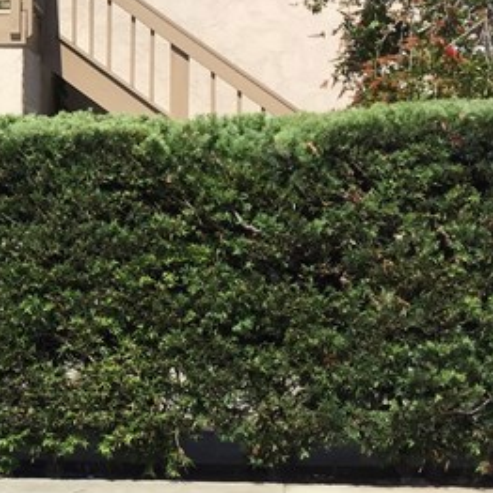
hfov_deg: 15.8
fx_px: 1611
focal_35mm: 100
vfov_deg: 17.4
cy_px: 171
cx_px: -280
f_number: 2.2
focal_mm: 4.15
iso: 32
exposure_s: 1/1883
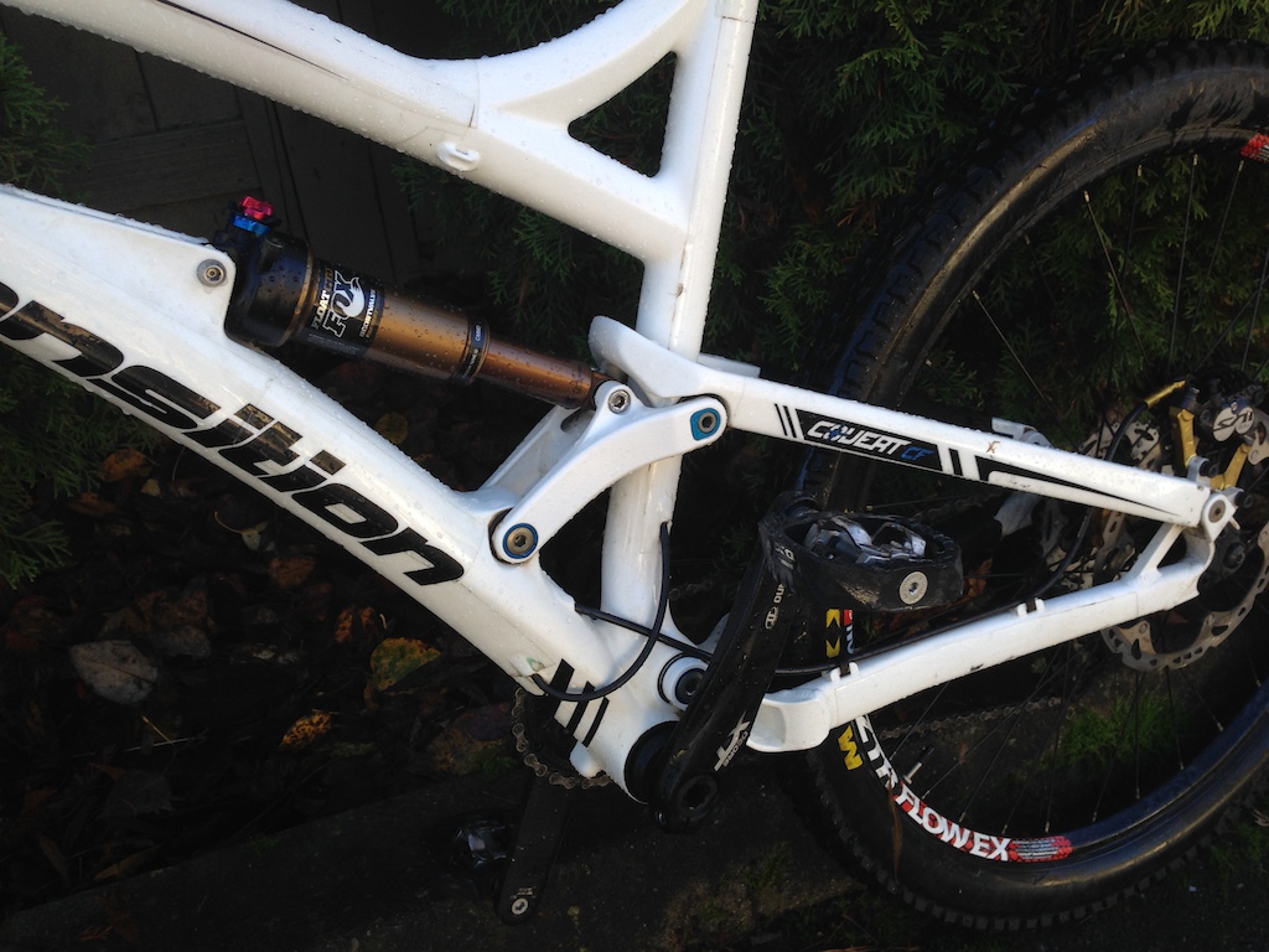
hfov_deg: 55.4
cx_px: 634
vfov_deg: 42.9
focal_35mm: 33
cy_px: 476
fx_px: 1210
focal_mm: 4.12
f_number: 2.4
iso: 50
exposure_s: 1/159
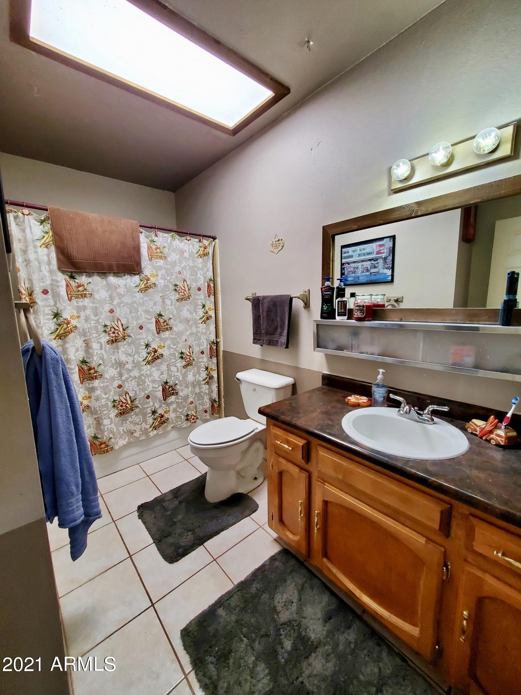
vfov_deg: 106.2
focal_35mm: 13
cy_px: 348
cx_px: 260
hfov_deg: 89.9
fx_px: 261
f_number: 2.2
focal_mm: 1.8
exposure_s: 1/59
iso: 200
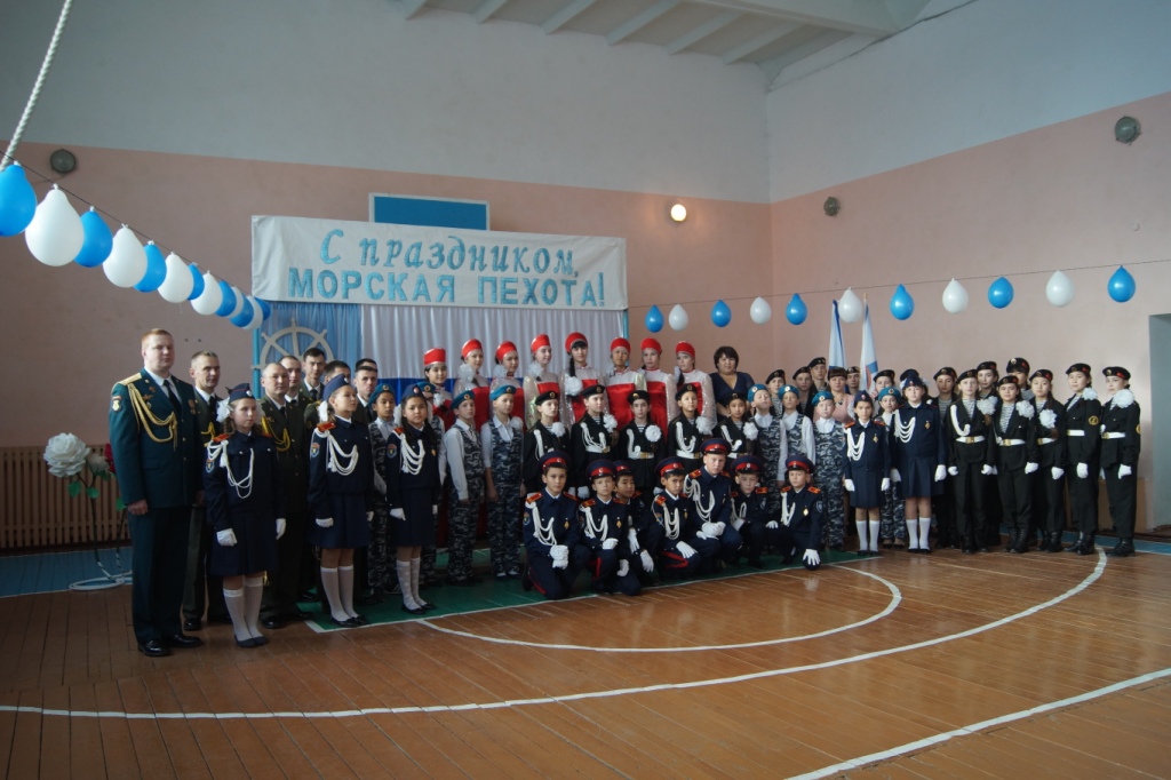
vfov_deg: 43.6
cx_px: 586
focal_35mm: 30
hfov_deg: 61.9
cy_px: 390
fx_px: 975
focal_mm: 20
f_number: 4
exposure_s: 1/160
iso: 400
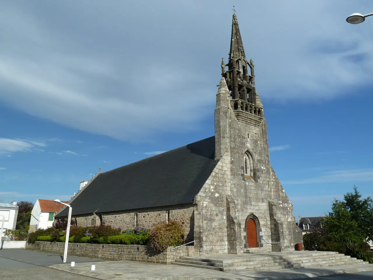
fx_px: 312
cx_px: 186
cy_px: 140
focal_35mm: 29
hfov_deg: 61.7
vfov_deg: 48.2
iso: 80
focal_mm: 4.7
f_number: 5
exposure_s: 1/640
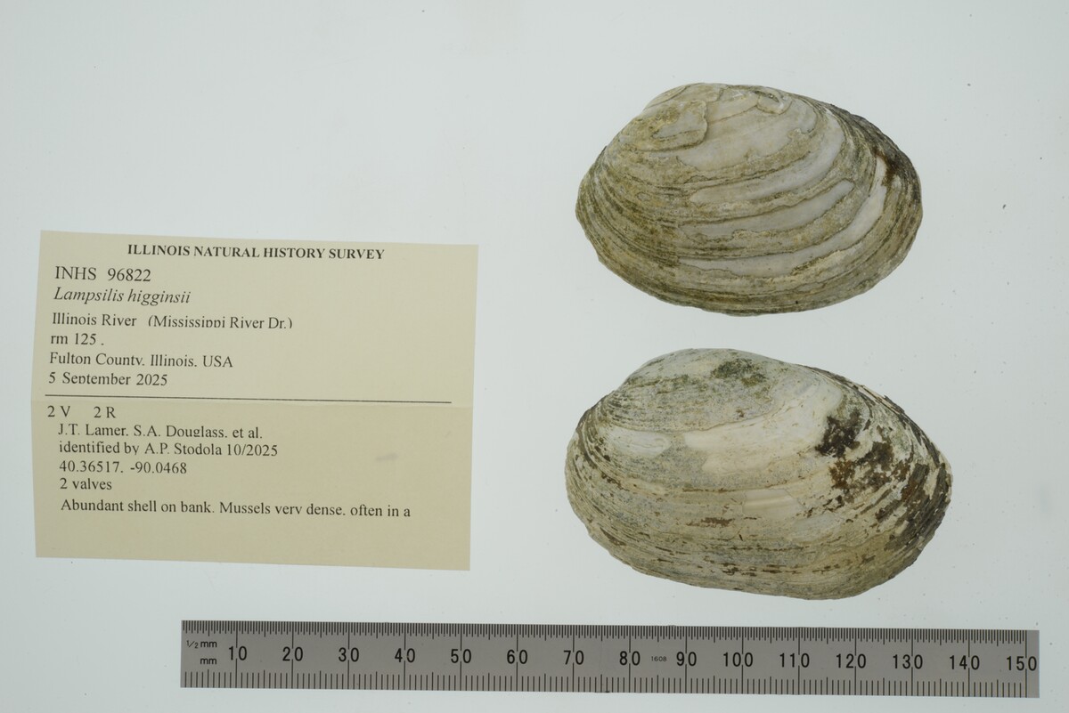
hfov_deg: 33.4
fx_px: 1782
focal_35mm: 60
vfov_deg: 22.6
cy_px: 356
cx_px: 534
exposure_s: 1/13
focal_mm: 60
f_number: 32
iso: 100
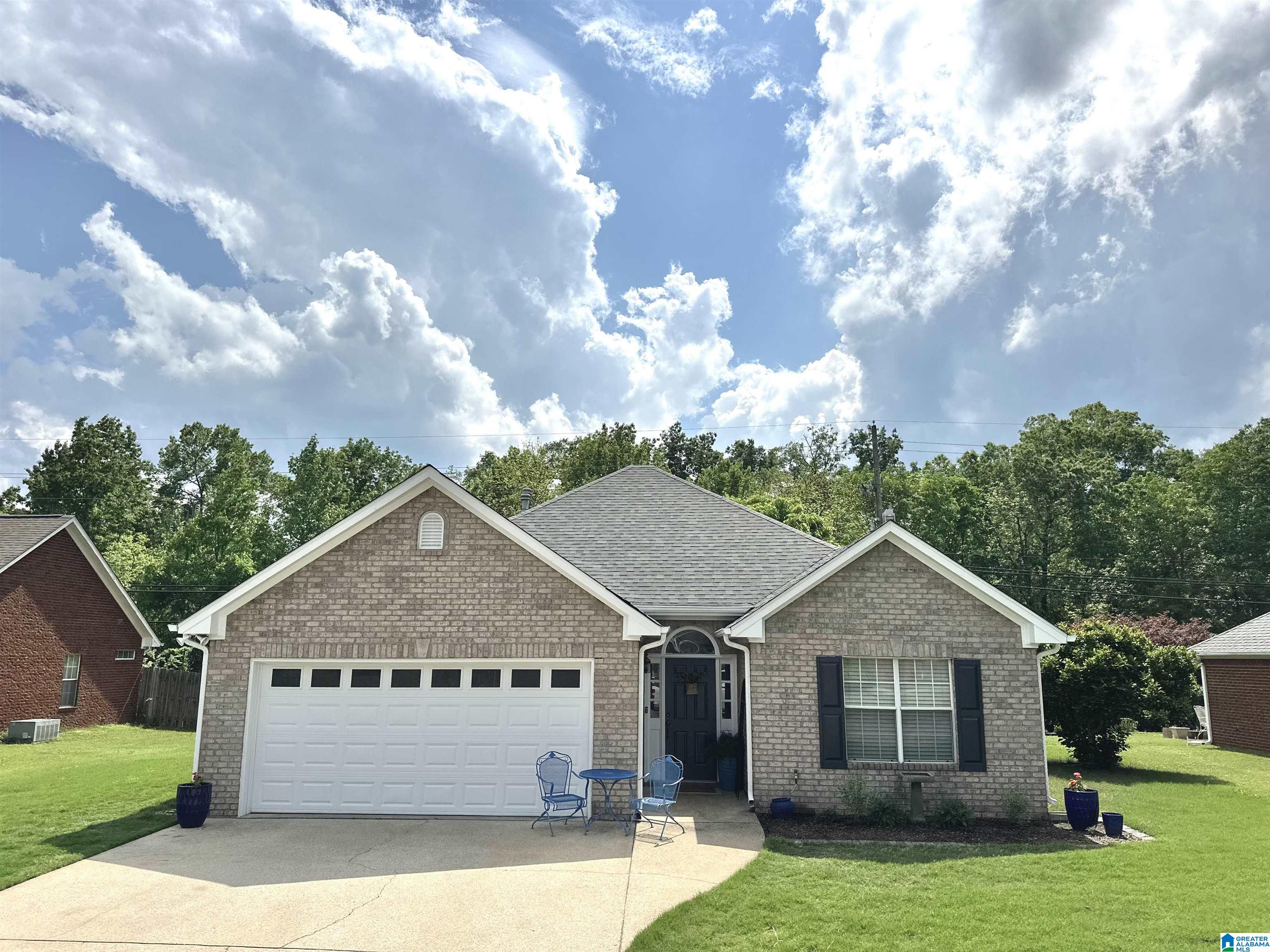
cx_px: 635
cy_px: 476
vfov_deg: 56.8
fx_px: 881
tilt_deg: +10.7
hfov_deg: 71.6
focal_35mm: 24
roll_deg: -0.8
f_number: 1.78
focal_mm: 6.86
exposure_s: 1/15625
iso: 80
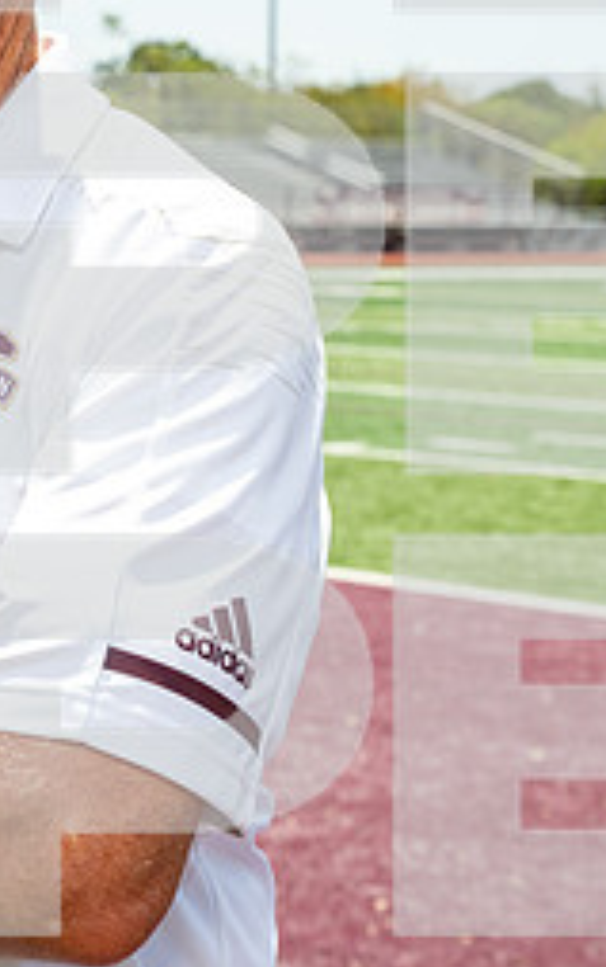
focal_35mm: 128
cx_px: -126
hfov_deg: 10.1
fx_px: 3379
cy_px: 276
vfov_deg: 16.2
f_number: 8
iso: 100
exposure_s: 1/125
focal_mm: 55
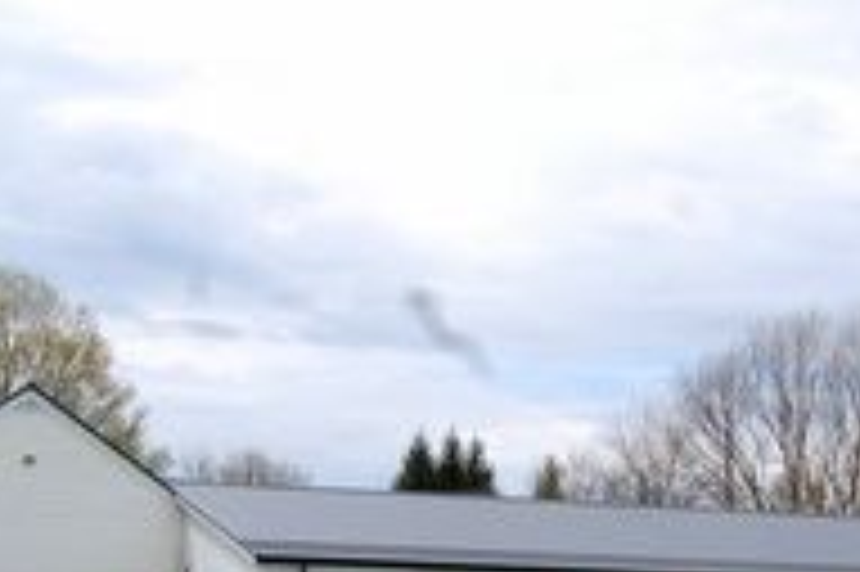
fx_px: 2155
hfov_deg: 22.6
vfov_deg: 14.8
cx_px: 441
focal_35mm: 90
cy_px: 590
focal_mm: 23
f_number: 9
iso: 200
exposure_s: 1/320
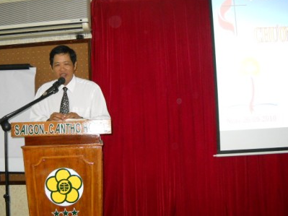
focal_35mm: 46
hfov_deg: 41.2
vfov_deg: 31.5
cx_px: 130
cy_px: 102
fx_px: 383
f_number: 3.1
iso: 400
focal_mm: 6.72
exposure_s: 1/30
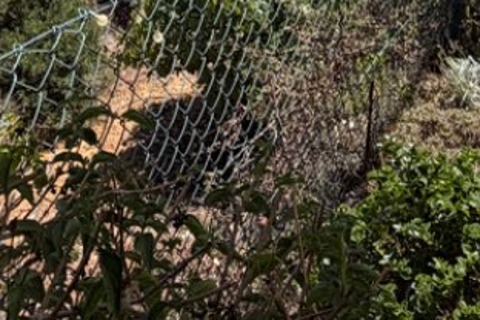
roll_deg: -0.9
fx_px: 933
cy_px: -201
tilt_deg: -6.7
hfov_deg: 28.7
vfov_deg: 17.0
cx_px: 180
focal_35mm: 70
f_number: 2.2
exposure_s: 1/779
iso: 20
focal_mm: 2.22
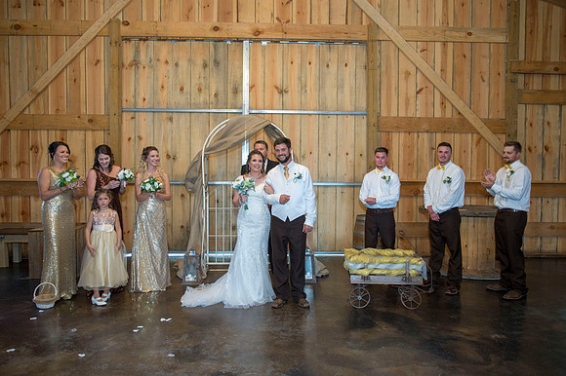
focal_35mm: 28
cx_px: 283
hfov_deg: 65.5
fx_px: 440
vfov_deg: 46.4
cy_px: 188
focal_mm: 28
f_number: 4
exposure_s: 1/160
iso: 1600
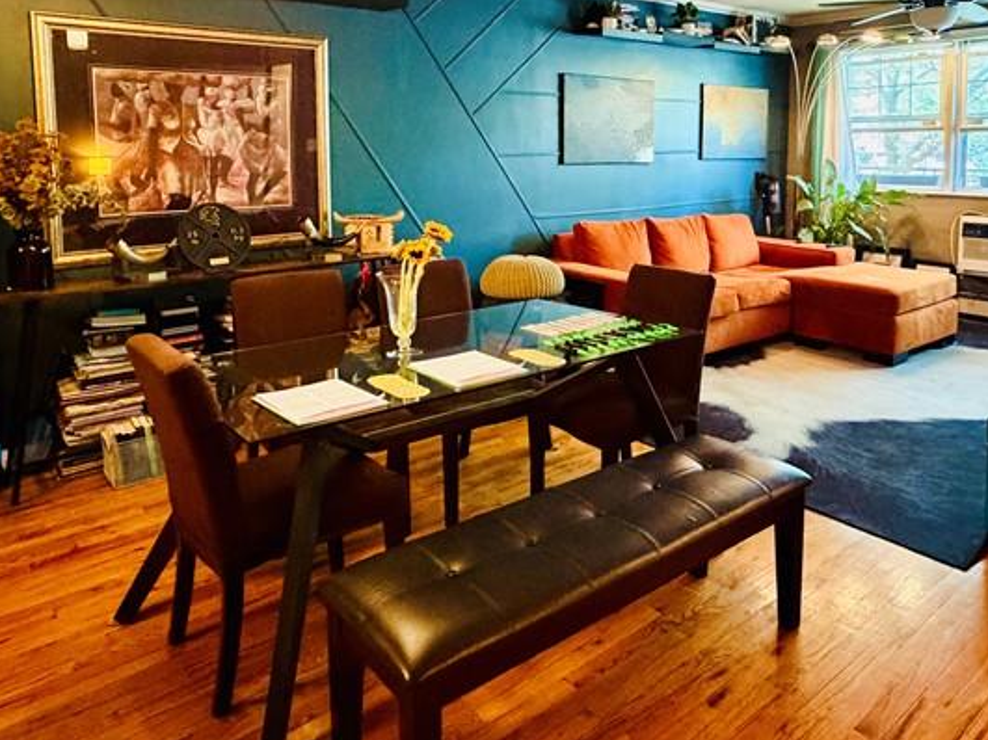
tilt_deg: -4.0
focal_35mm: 27
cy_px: 205
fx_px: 770
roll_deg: +0.9
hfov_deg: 65.1
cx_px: 551
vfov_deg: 49.7
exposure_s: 1/40
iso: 1000
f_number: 2.2
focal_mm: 2.22
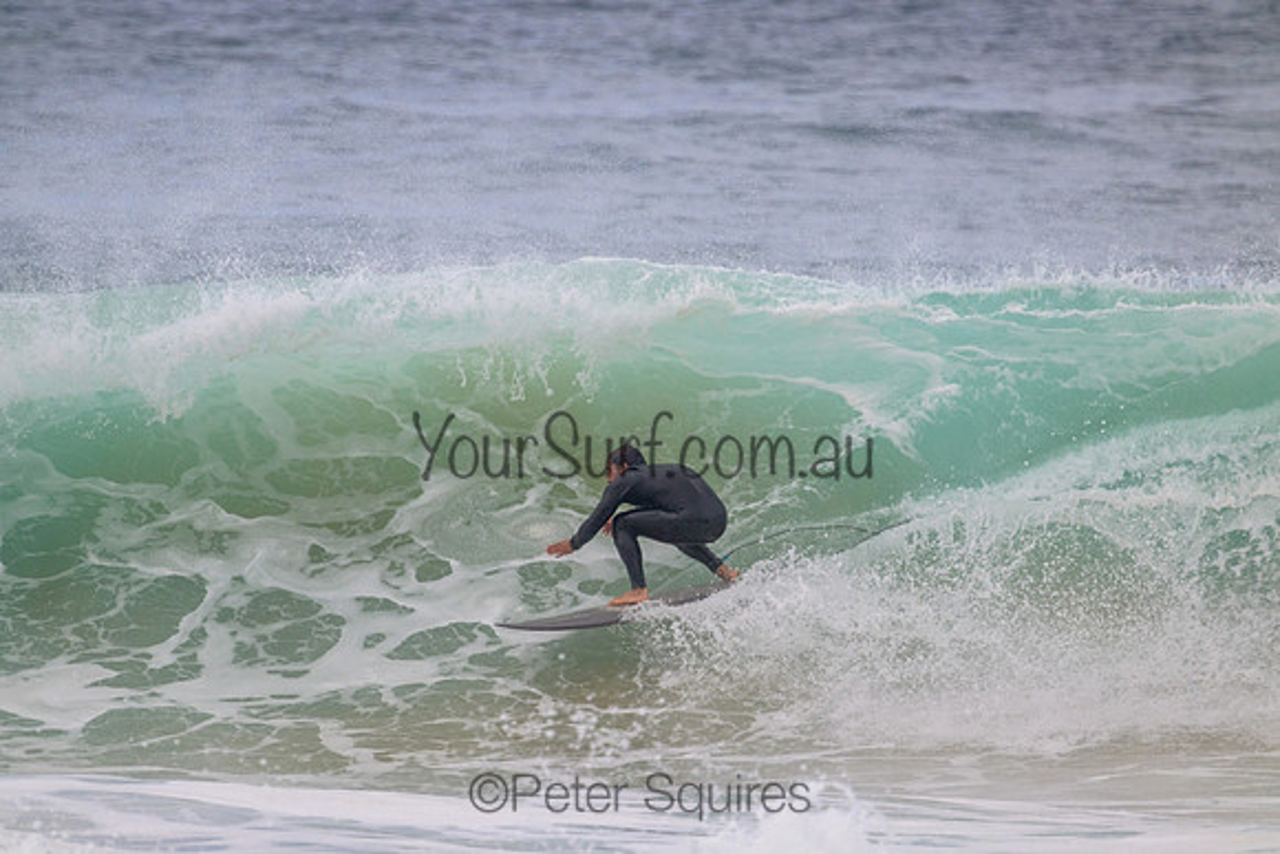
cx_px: 640
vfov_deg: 1.7
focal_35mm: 800
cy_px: 427
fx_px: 28450
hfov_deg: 2.6
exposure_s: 1/2000
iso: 900
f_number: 11
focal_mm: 800
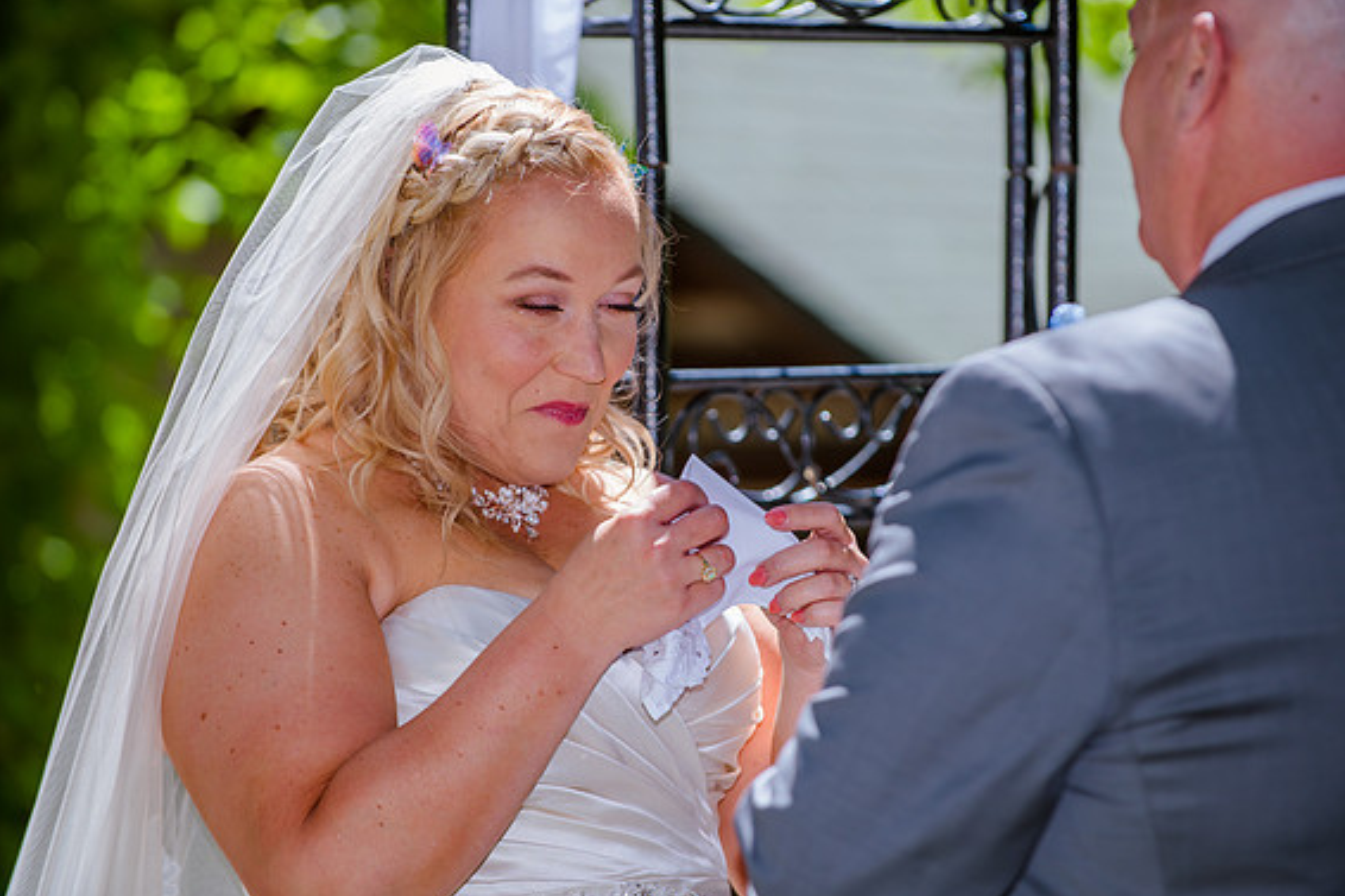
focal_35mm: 205
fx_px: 7656
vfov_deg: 6.7
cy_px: 449
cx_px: 684
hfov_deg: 10.0
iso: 200
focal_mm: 200
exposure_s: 1/640
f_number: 4
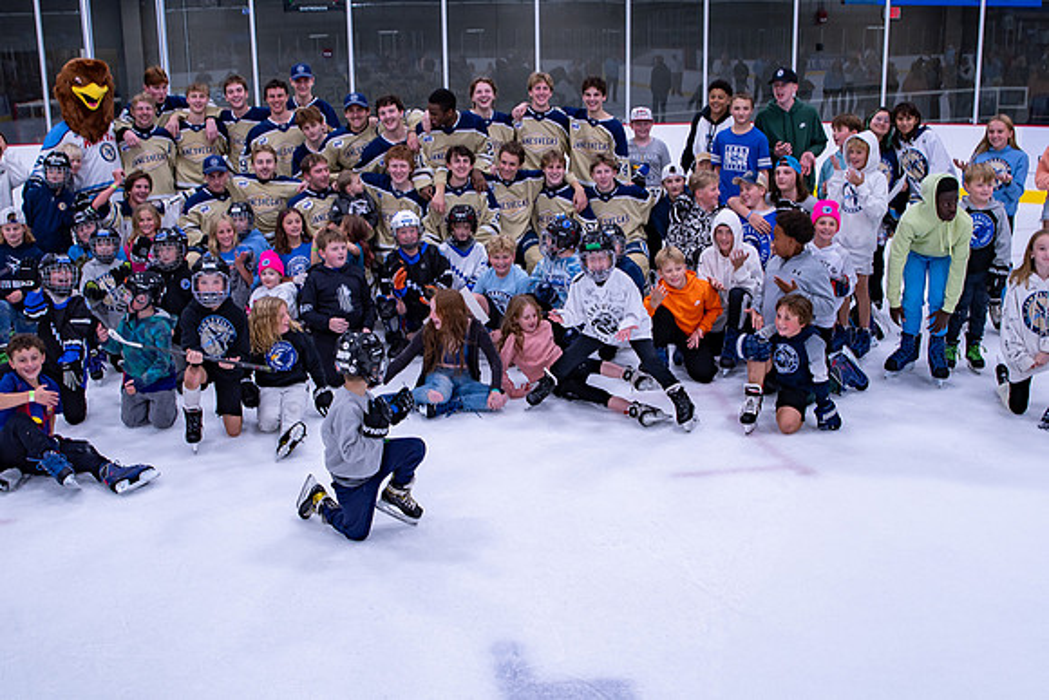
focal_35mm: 37
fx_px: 1072
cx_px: 524
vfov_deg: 36.2
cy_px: 350
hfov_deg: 52.2
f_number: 3.5
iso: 100
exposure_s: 1/250
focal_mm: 24
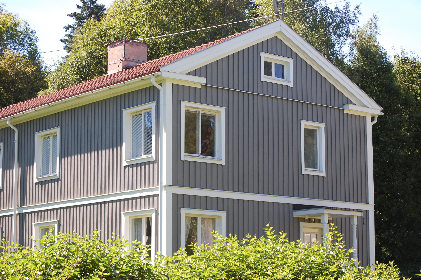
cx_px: 210
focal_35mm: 82
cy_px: 140
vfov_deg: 16.5
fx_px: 964
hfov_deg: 24.6
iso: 200
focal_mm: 55
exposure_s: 1/200
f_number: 7.1
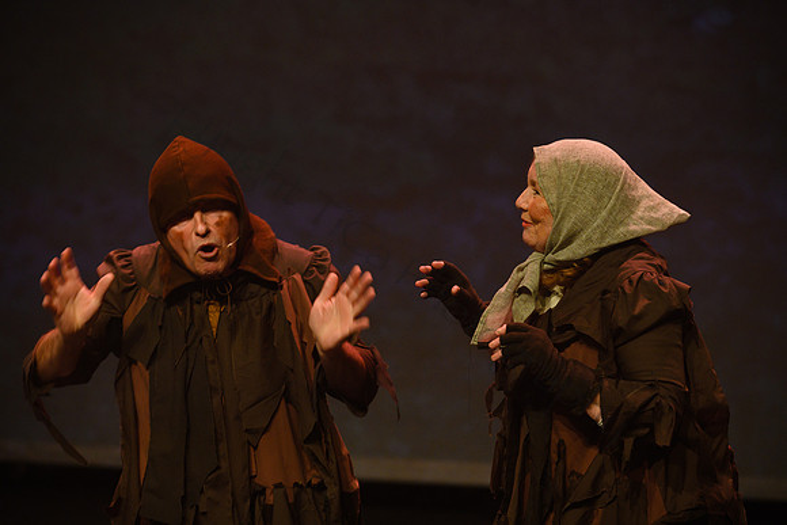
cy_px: 262
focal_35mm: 135
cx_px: 394
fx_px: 2952
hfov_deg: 15.2
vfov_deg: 10.2
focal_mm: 135
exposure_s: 1/160
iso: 1250
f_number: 3.5
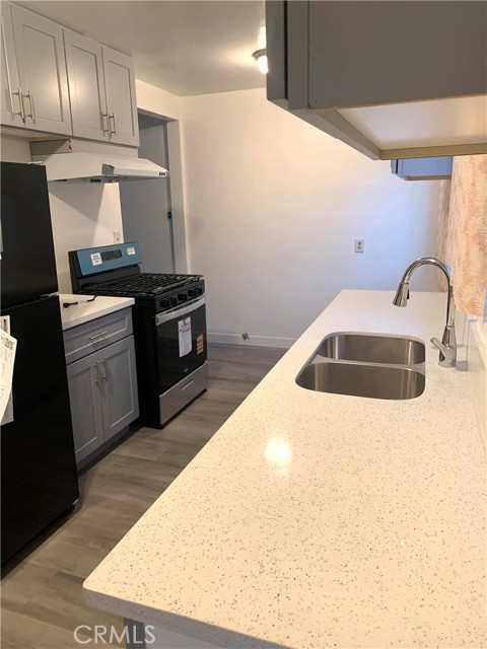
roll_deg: +2.3
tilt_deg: -13.1
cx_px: 244
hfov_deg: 53.1
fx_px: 488
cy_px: 324
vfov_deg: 67.3
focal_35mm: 26
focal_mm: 4.25
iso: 250
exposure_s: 1/60
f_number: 1.8
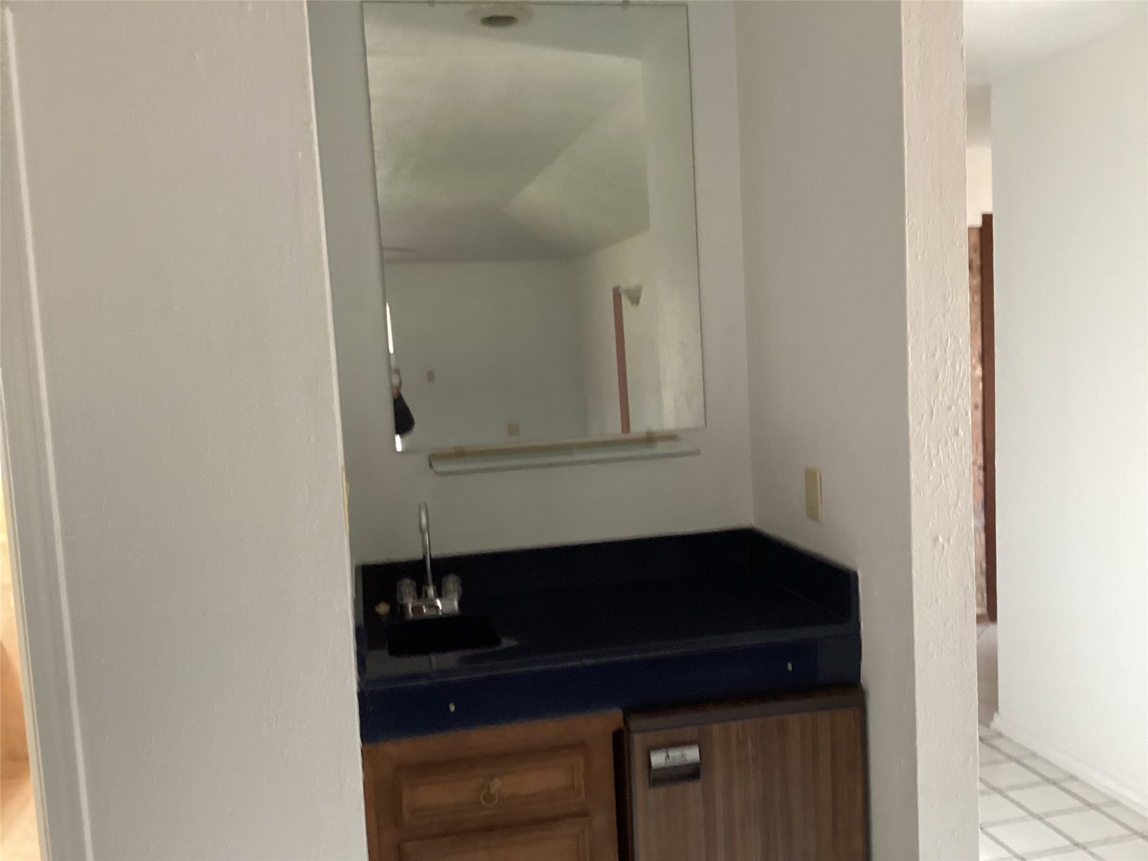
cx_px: 574
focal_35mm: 31
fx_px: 1028
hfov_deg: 58.4
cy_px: 430
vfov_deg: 45.4
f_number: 2.4
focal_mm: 3.3
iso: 320
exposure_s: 1/30
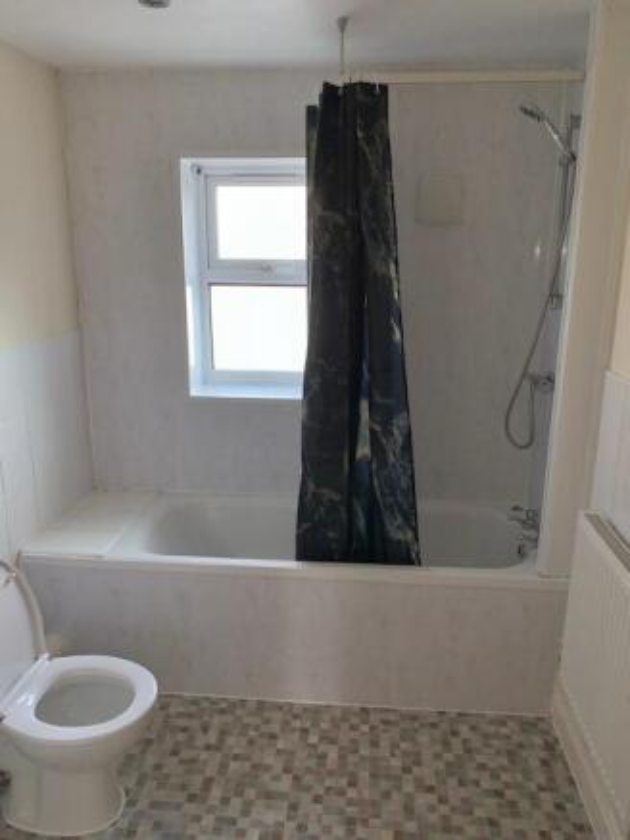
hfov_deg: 53.1
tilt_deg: -13.8
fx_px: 631
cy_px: 420
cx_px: 315
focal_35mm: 26
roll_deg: -0.5
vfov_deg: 67.3
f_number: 1.8
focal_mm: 4.25
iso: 25
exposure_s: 1/58
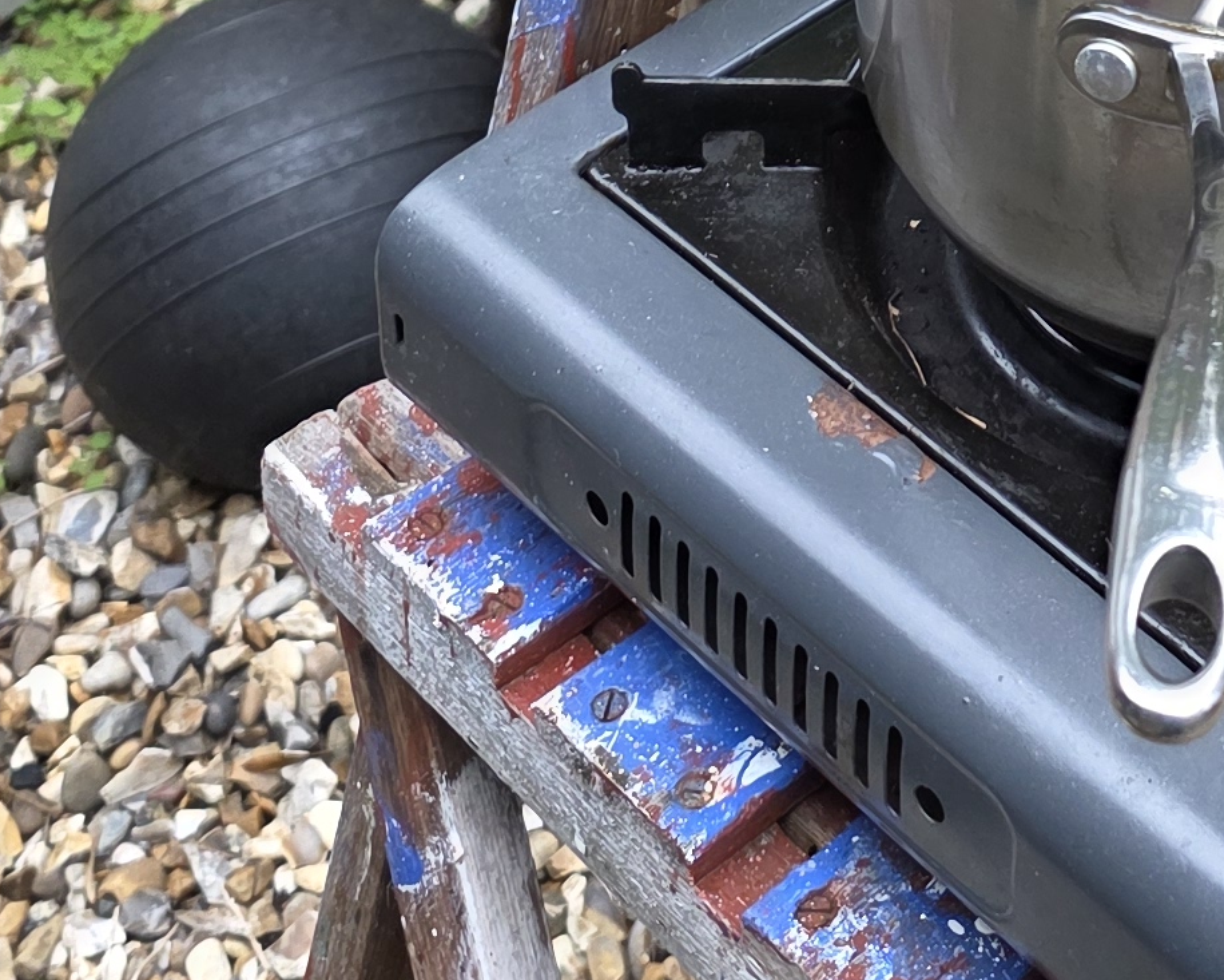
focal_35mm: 98
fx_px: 3550
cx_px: 1164
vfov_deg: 13.8
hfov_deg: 19.1
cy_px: -841
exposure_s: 1/180
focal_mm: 6.3
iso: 125
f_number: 1.7
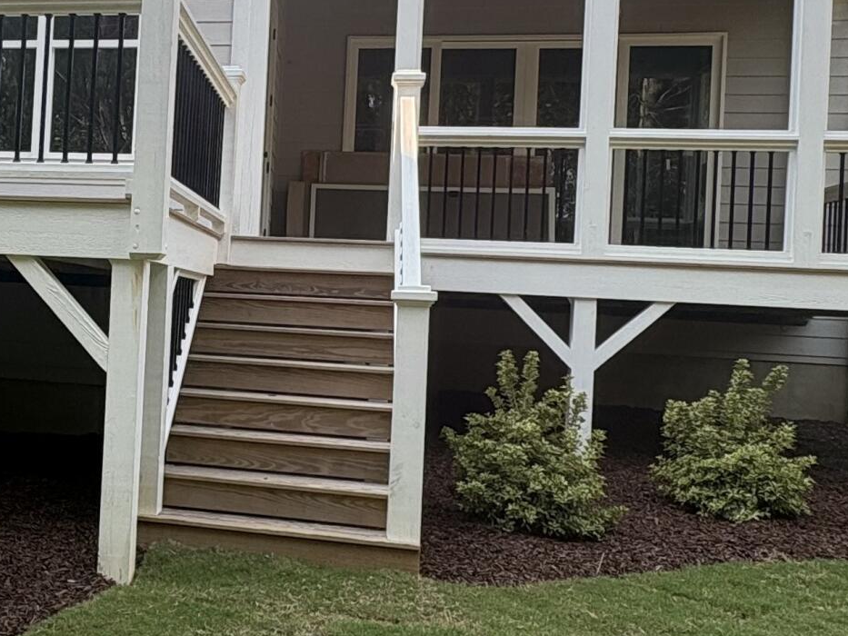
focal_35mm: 45
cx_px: 71
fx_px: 1103
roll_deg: -2.6
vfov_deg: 32.1
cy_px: 272
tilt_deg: +0.5
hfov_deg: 38.9
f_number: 2.2
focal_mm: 2.22
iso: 40
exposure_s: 1/207
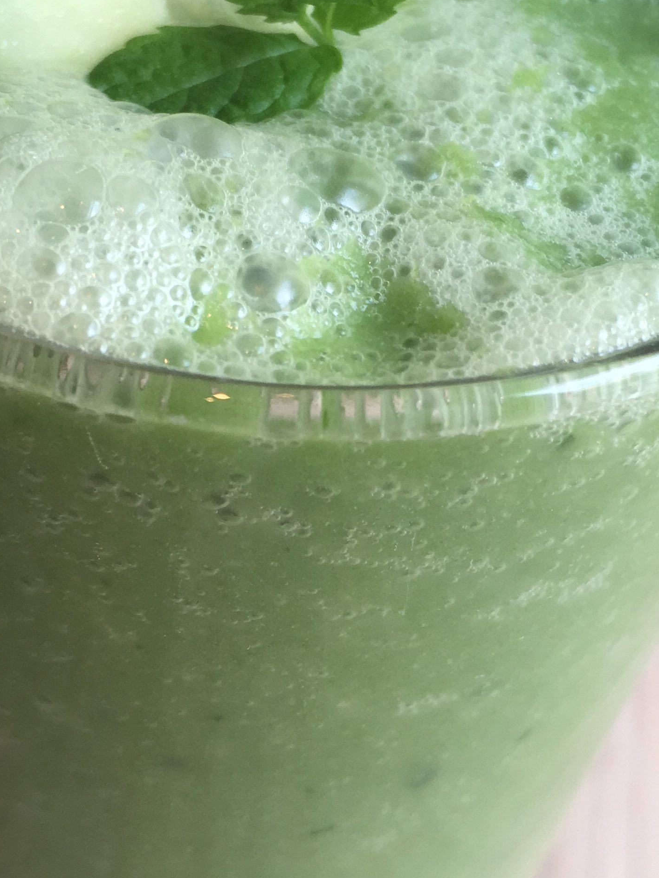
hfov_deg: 23.6
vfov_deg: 31.1
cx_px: 282
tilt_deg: -50.8
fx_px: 1574
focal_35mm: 62
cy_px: 507
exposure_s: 1/100
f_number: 2.2
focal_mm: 4.15
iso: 32
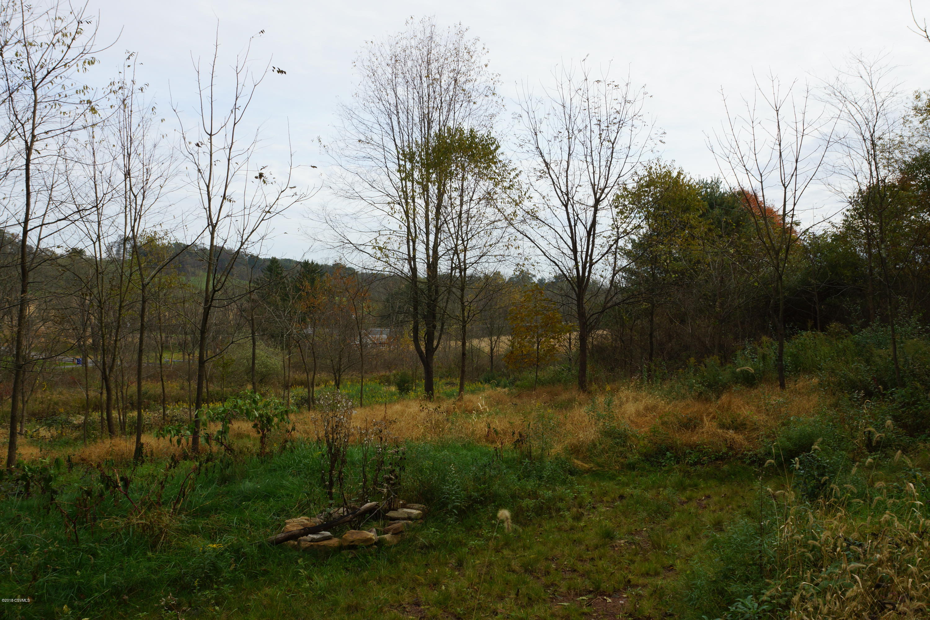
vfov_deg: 40.0
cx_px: 465
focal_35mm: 33
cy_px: 310
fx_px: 852
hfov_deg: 57.2
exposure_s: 1/80
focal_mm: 22
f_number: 11
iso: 100
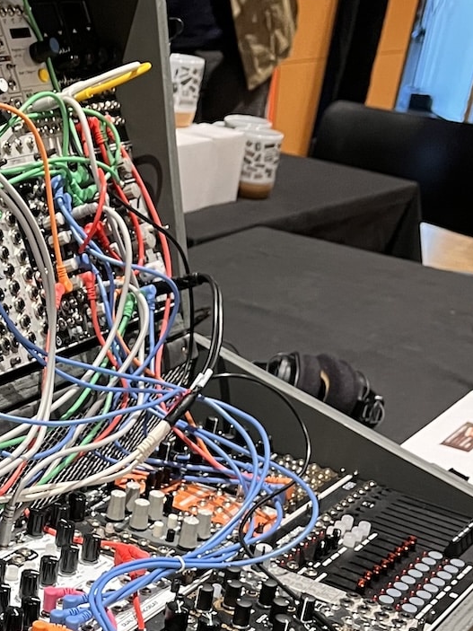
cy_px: 495
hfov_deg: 19.0
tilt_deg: -24.9
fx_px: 1349
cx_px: -66
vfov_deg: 25.9
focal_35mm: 74
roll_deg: -5.4
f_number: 1.6
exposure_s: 1/50
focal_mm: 5.1
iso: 400
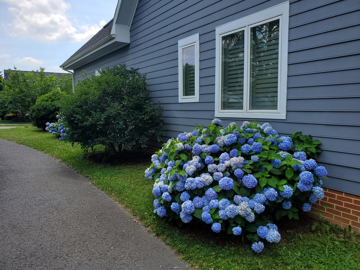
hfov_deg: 67.3
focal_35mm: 26
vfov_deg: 53.1
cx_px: 180
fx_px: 270
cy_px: 135
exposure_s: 1/660
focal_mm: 4.3
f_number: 2.4
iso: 50
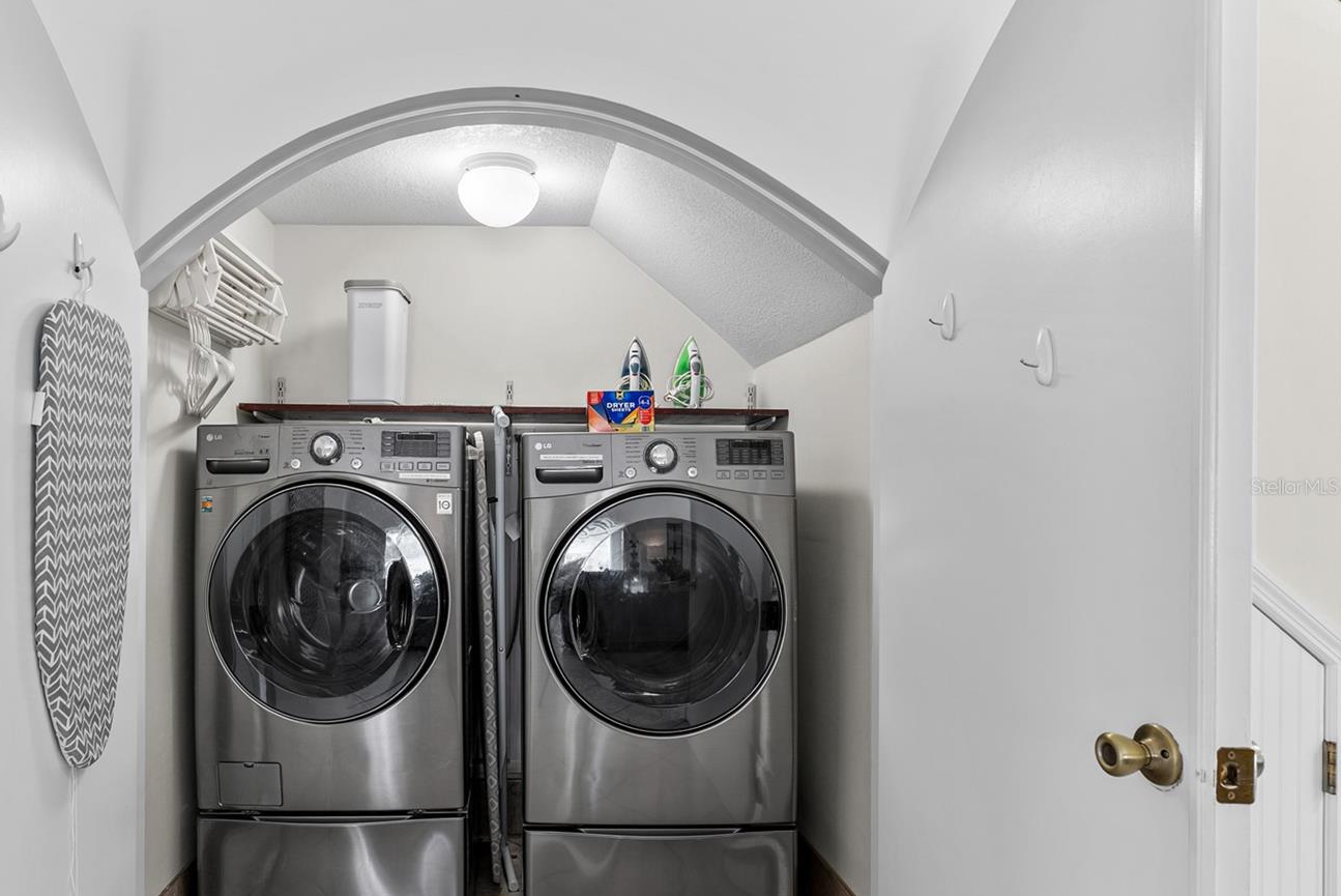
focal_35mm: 21
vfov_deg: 59.5
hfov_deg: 79.9
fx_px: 783
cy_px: 486
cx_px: 515
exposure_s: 1.6
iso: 100
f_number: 8
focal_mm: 17
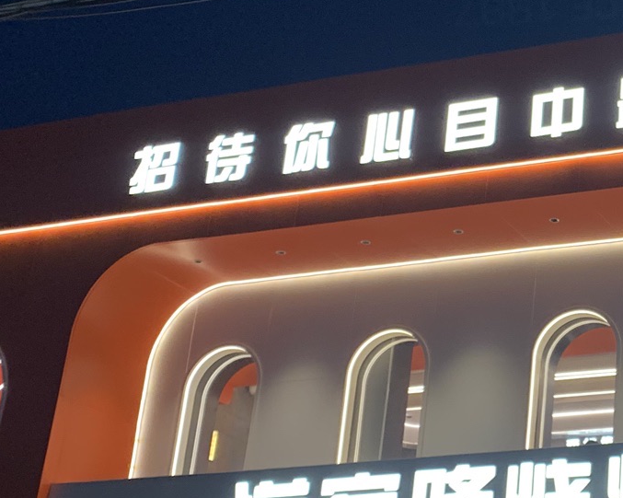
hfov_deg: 23.4
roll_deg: -1.4
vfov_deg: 20.4
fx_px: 1382
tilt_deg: +22.6
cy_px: 249
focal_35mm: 75
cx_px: 728
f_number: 1.8
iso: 100
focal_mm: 4.25
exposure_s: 1/60
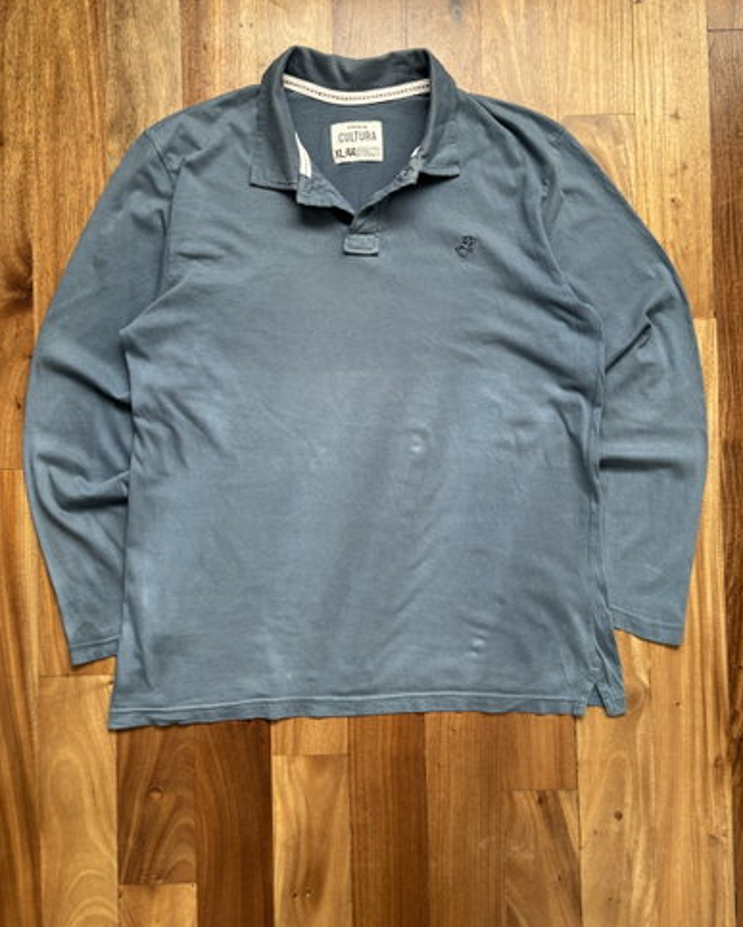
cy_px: 427
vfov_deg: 62.1
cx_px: 363
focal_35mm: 28
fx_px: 769
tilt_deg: -89.2
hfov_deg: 51.6
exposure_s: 1/121
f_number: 1.6
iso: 64
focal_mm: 5.96
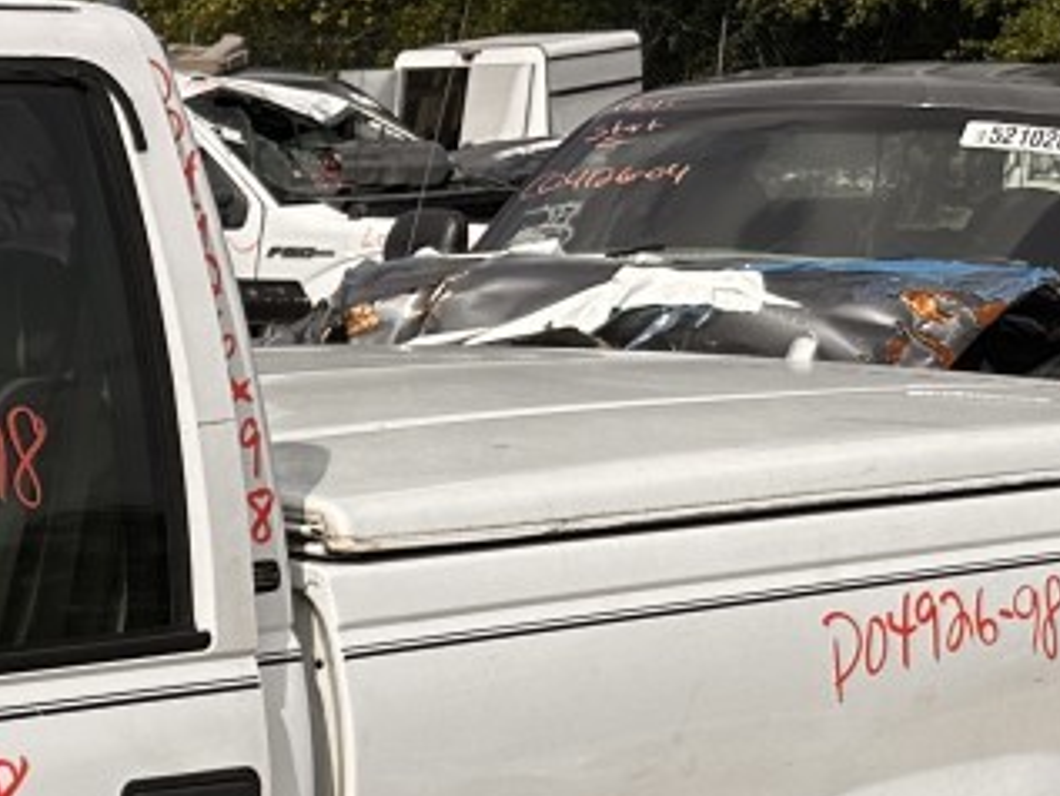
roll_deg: +1.3
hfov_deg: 16.9
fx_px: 2971
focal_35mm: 97
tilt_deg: -16.9
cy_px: 1194
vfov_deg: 14.3
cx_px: -813
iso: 80
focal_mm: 6.86
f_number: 1.78
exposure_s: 1/4545
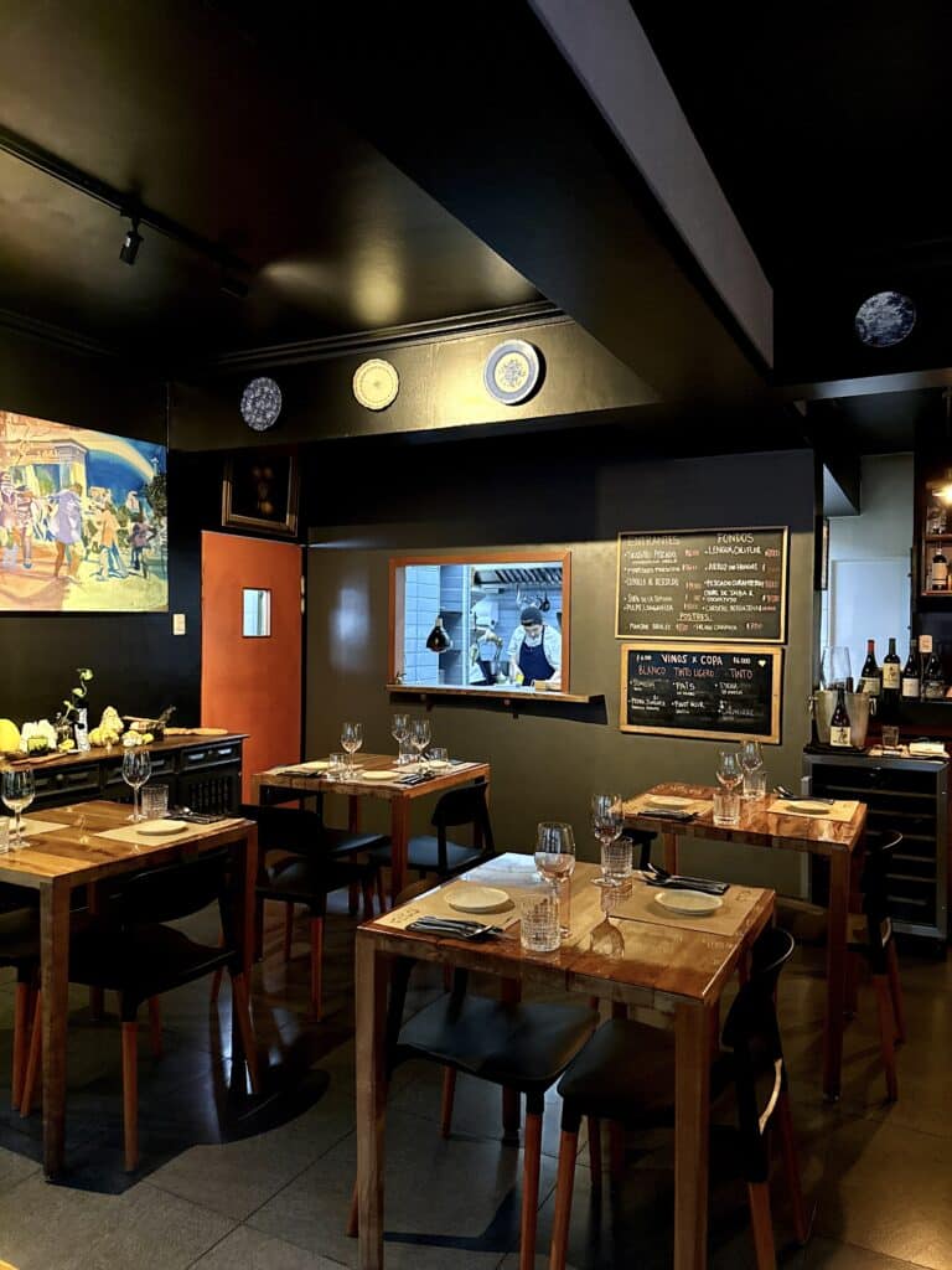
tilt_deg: +0.5
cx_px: 476
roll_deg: -0.3
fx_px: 880
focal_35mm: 24
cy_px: 635
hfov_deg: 56.8
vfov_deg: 71.6
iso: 1250
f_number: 1.78
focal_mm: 6.76
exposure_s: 1/50
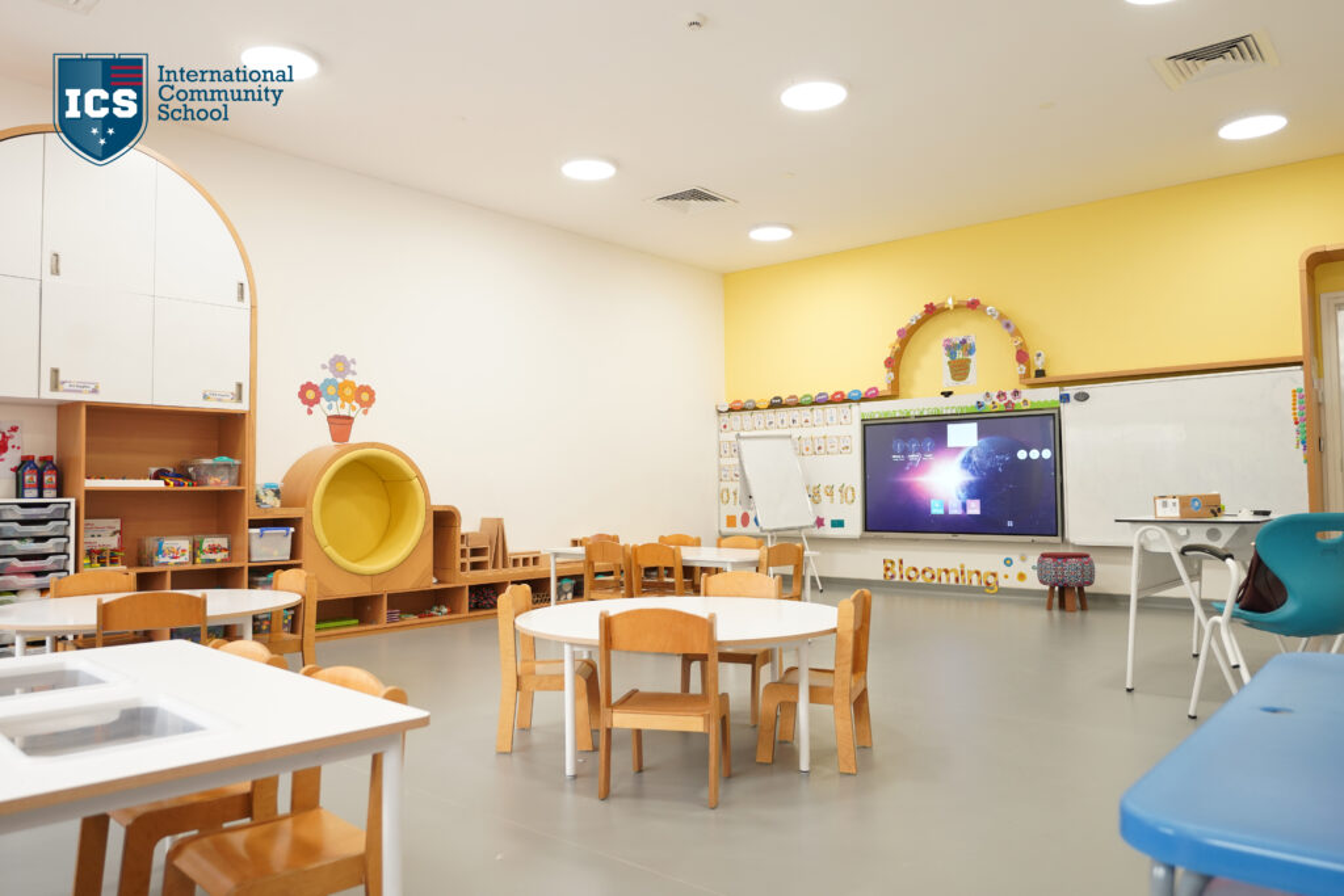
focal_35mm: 24
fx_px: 896
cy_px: 448
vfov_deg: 53.1
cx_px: 672
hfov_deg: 73.7
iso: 400
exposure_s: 1/80
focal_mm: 16.4
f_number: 2.8
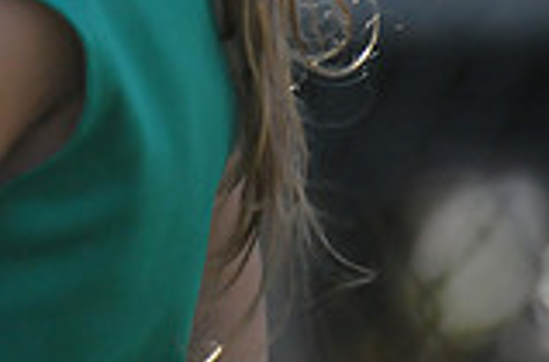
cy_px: -205
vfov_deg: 0.7
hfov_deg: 1.0
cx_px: -159
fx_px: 31702
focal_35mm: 2085
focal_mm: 380
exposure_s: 1/4000
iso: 1600
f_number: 4
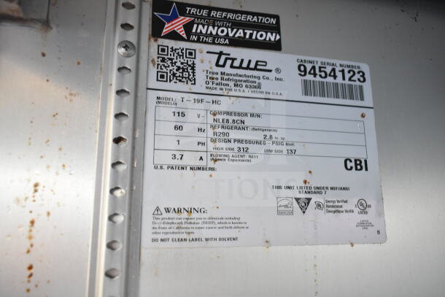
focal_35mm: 30
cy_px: 148
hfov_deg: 61.9
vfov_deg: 43.6
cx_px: 222
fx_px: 371
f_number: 3.5
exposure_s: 1/40
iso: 1600
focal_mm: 20
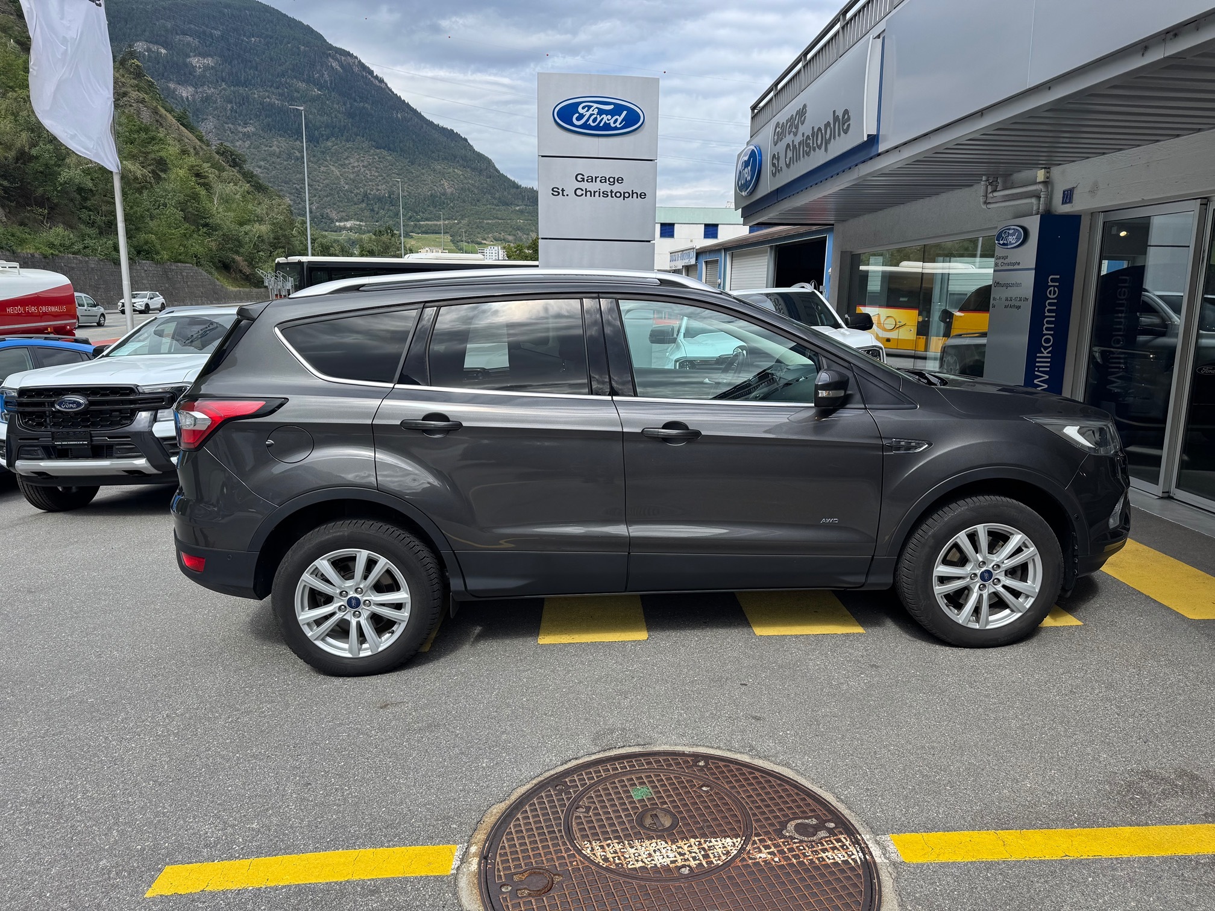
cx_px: 608
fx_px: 842
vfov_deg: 56.8
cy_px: 456
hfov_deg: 71.6
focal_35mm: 24
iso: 80
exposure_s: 1/2604
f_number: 1.78
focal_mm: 6.76
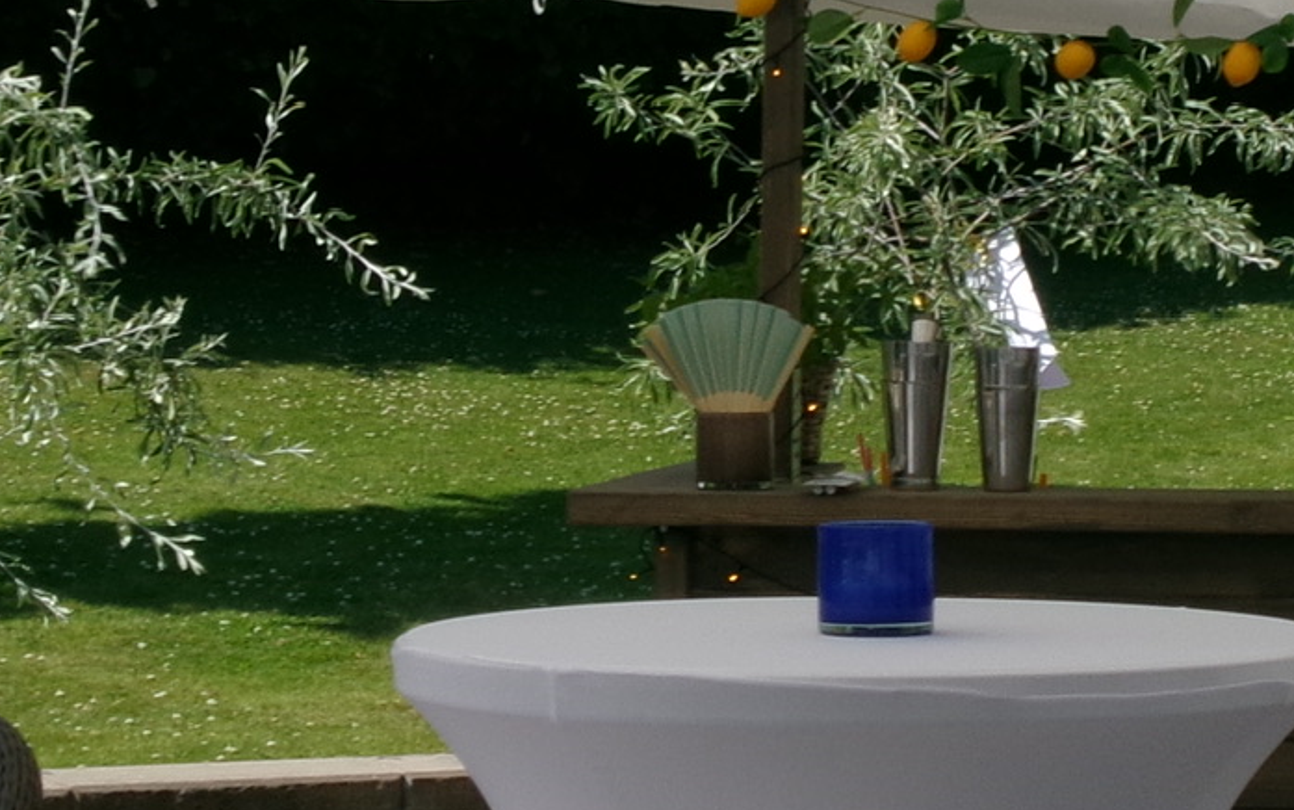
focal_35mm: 165
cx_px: 1188
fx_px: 5820
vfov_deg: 8.0
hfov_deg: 12.6
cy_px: 375
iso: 100
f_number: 13.1
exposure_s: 1/100
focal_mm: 9.5
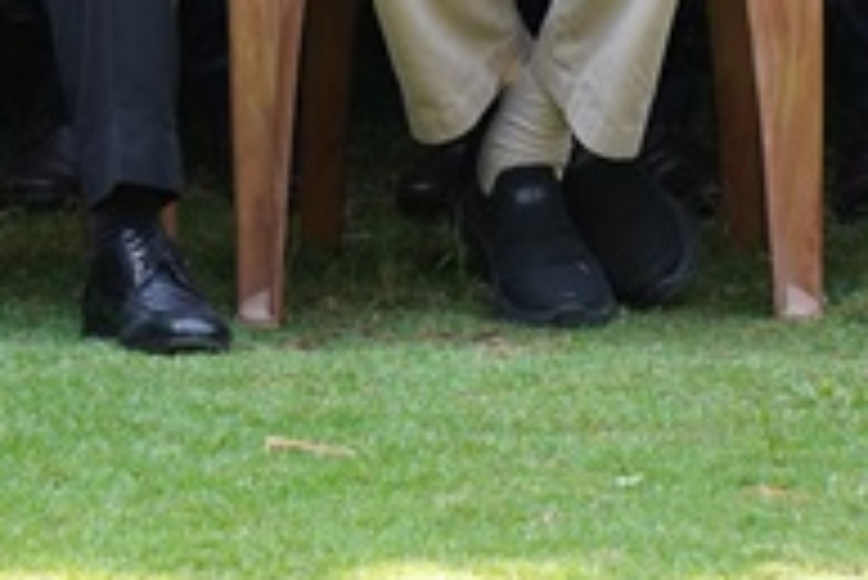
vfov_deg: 3.4
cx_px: 76
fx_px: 9362
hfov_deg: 5.3
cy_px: -1529
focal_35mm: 388
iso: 200
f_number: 5
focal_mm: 50
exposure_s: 1/100
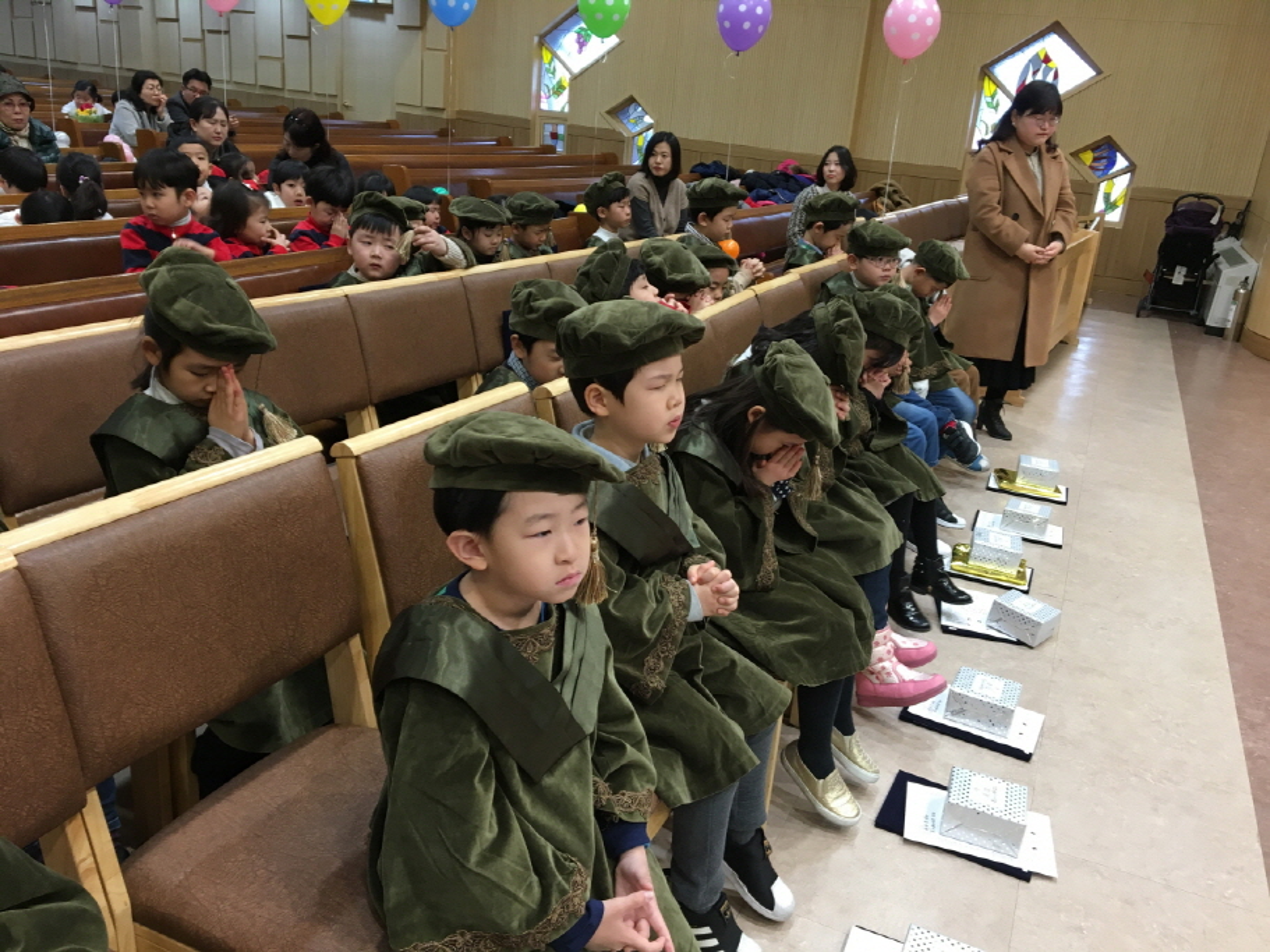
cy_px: 476
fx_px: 1064
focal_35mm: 29
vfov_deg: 48.2
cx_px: 635
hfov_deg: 61.7
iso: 64
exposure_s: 1/30
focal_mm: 4.15
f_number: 2.2
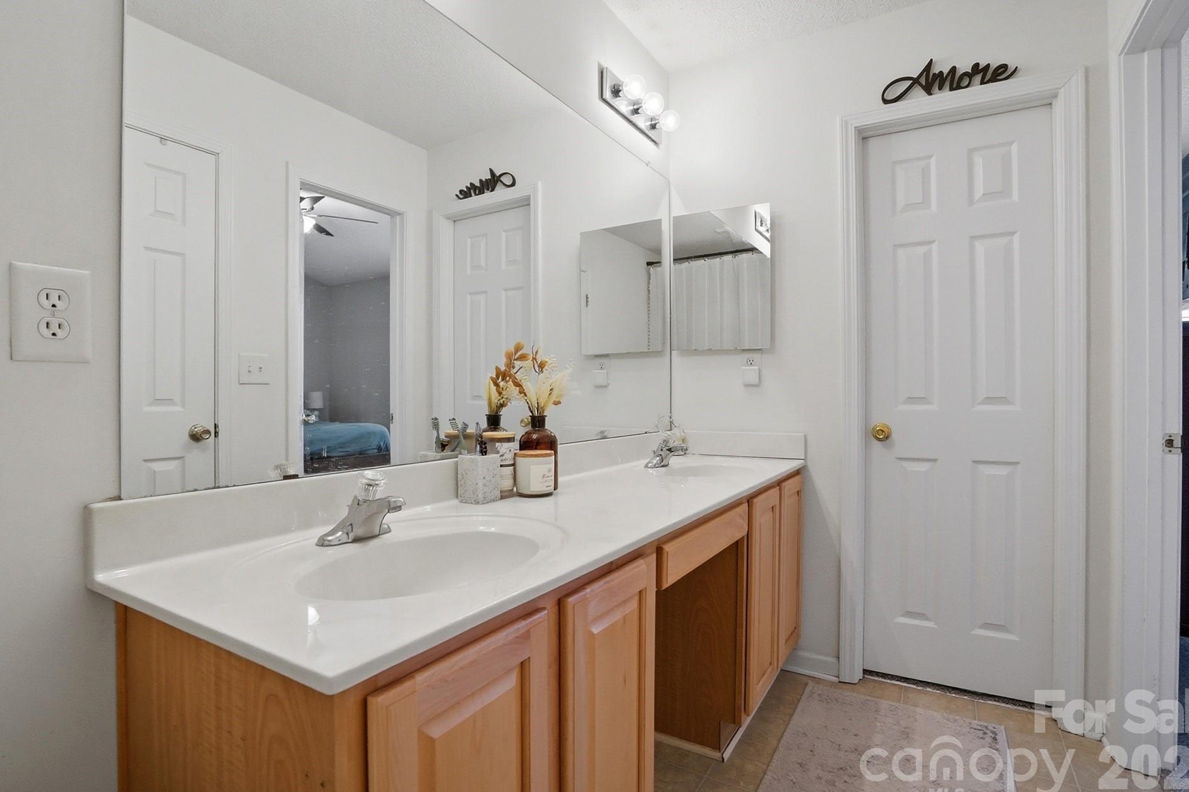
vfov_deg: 70.4
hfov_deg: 93.3
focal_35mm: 17
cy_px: 391
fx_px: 561
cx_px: 600
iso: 4000
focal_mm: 16
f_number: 10
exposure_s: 1/1600
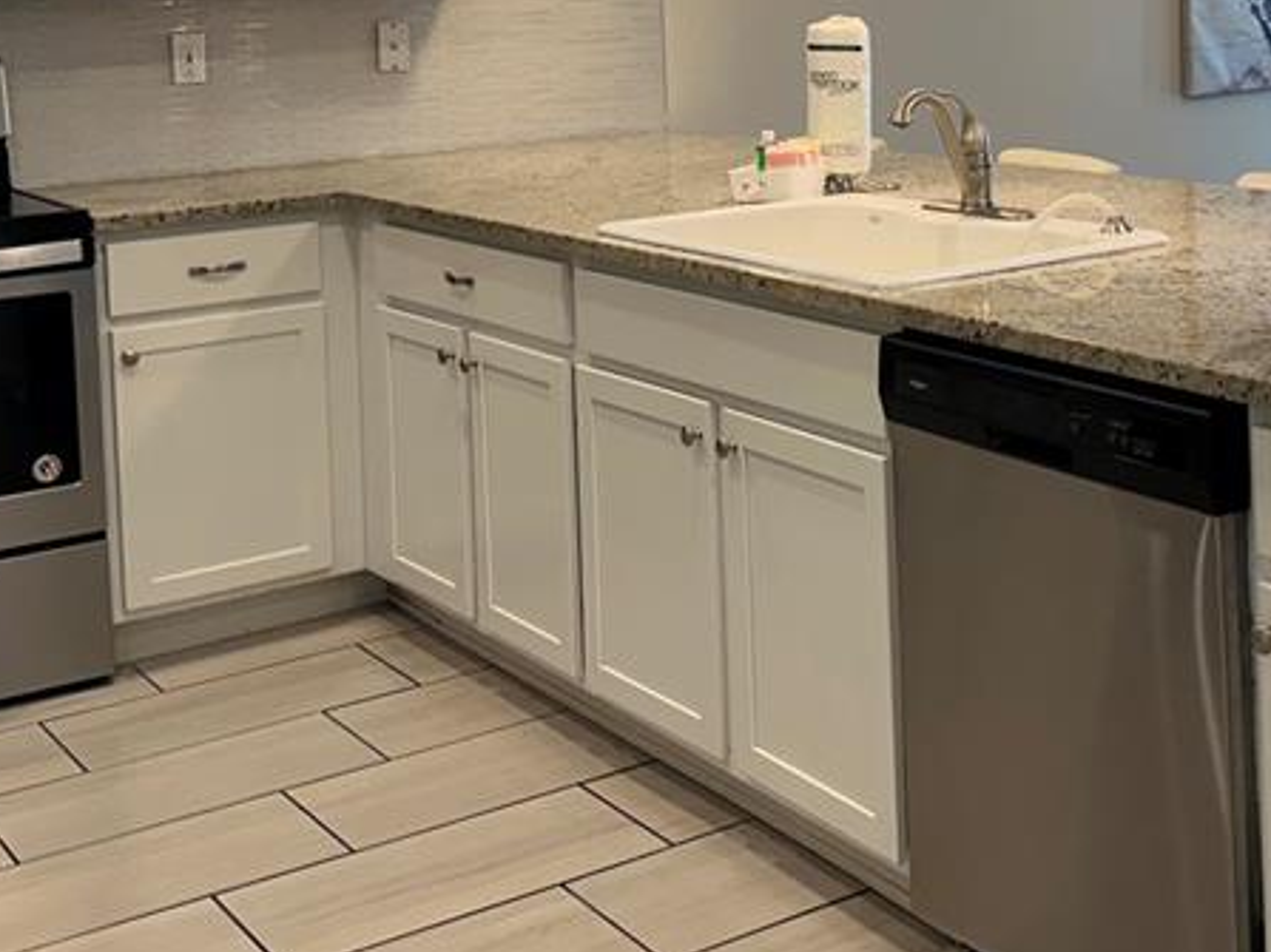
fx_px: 2019
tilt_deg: -3.7
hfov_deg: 34.6
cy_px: 63
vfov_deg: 25.6
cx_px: 864
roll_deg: +1.7
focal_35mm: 55
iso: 200
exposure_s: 1/120
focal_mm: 6.86
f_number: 1.78
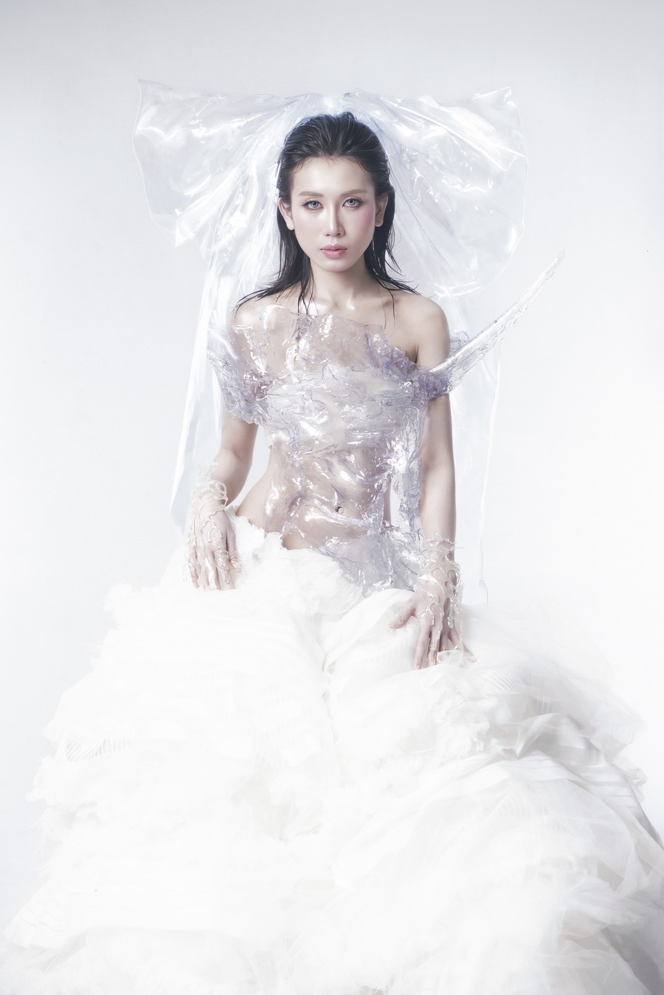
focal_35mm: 70
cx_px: 332
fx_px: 1937
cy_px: 498
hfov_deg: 19.5
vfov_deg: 28.8
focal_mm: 70
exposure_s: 1/125
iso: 125
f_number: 7.1
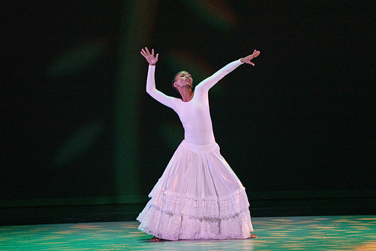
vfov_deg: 3.3
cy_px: 114
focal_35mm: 418
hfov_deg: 4.9
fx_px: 4364
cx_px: 173
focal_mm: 376
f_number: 6.3
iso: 5000
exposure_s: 1/400
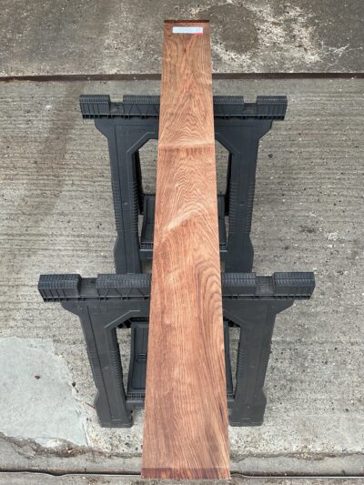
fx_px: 406
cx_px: 182
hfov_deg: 48.2
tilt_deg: -60.1
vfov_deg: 61.6
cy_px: 242
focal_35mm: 29
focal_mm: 3
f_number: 1.8
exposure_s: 1/100
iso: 20
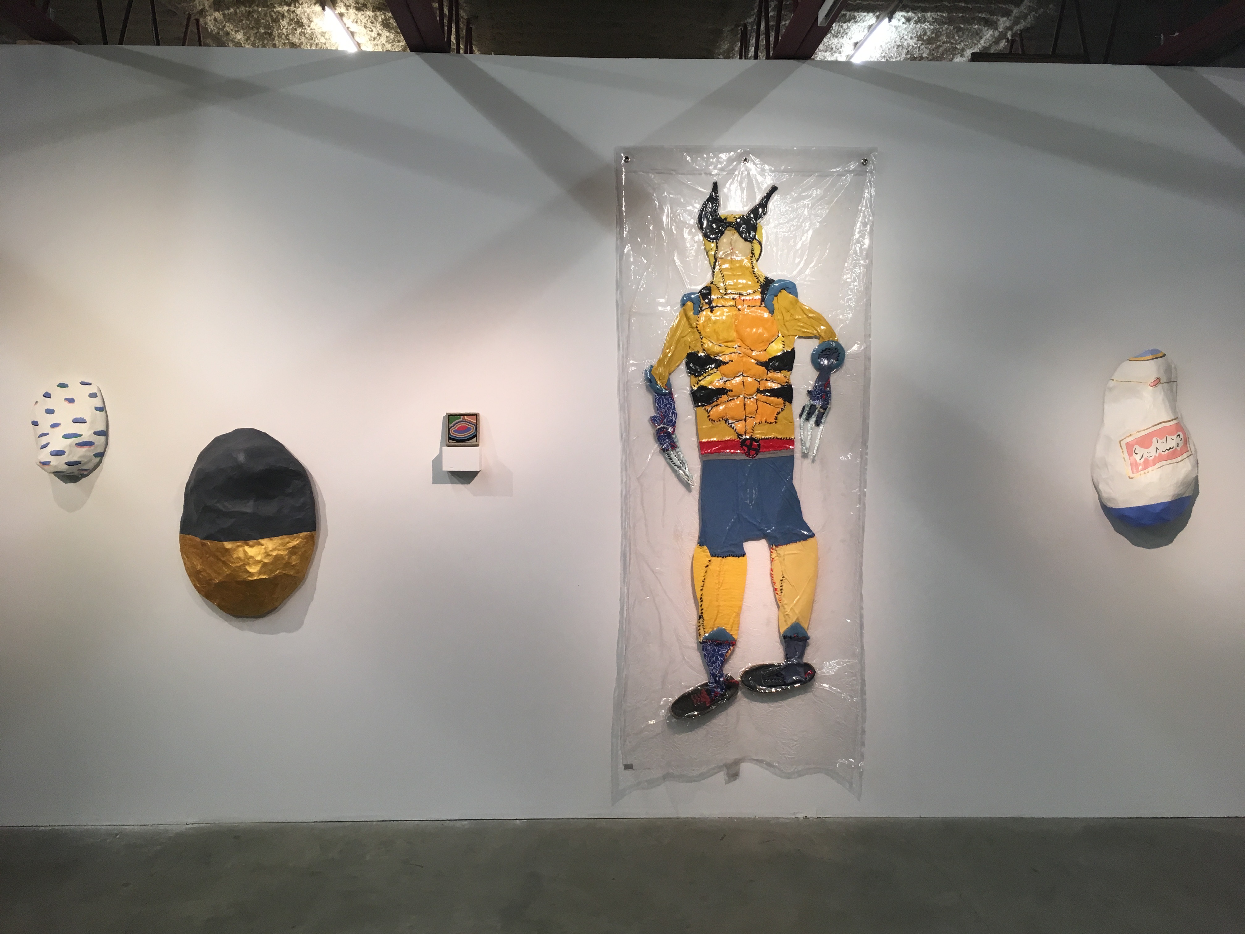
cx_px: 622
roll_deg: -0.3
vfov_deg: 48.2
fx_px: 1043
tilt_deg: -4.0
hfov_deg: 61.7
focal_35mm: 29
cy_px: 467
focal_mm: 4.15
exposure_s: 1/30
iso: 32
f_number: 2.2
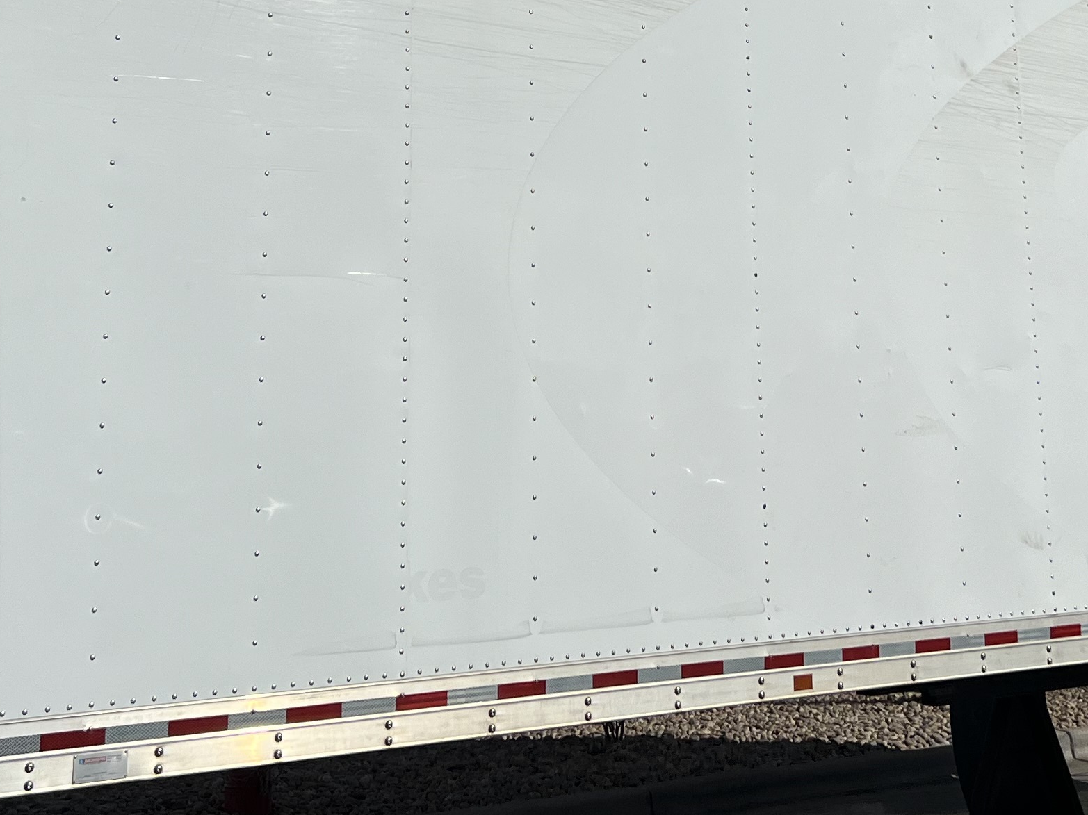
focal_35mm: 67
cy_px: -53
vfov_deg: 21.0
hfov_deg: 28.9
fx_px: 2105
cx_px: 679
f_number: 1.5
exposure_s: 1/16393
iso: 50
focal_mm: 5.7
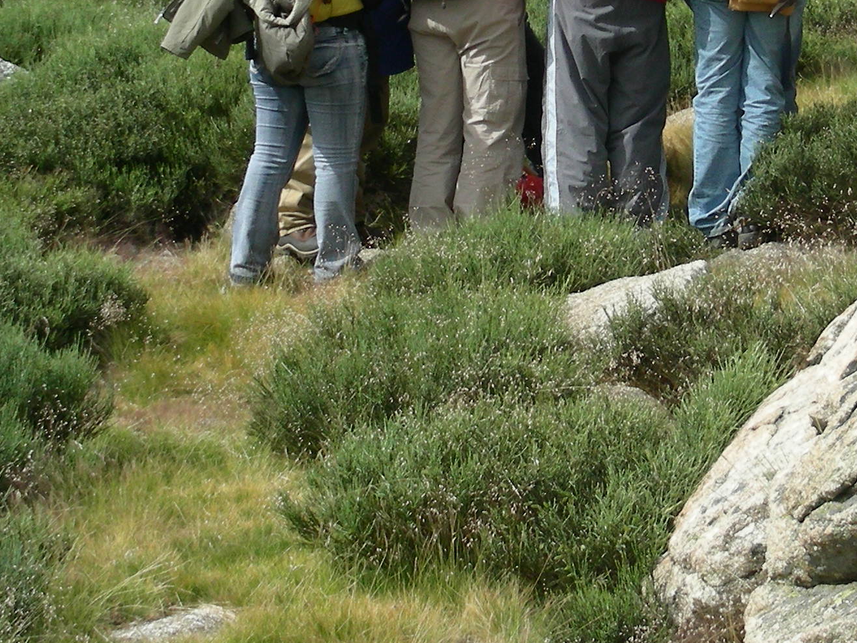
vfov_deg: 8.7
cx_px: 719
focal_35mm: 169
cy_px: -27
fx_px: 4184
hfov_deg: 11.6
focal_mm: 13.2
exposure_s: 1/726
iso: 50
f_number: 4
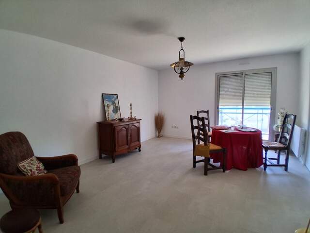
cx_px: 155
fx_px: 152
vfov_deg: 74.7
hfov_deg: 91.0
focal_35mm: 17
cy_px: 116
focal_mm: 1.4
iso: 100
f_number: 2.2
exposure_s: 1/120
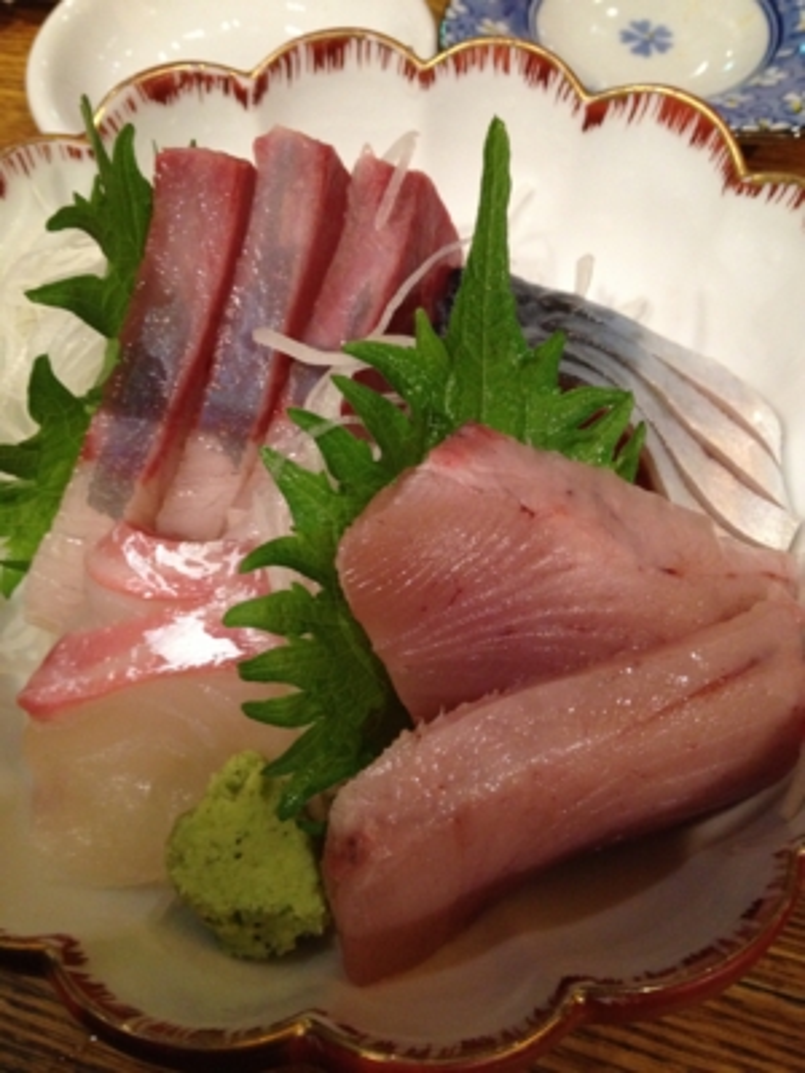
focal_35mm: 35
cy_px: 536
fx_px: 1085
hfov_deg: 40.7
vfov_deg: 52.6
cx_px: 402
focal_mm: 4.28
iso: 320
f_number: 2.4
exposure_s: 1/20
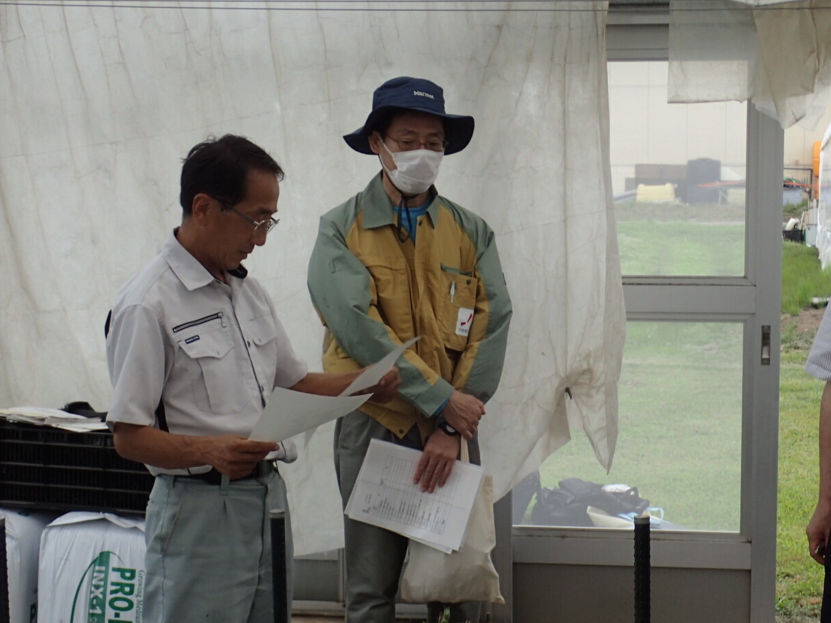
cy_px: 424
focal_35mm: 73
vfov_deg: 20.1
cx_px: 521
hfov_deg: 26.6
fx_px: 1752
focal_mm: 8.41
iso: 100
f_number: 4.5
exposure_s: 1/125
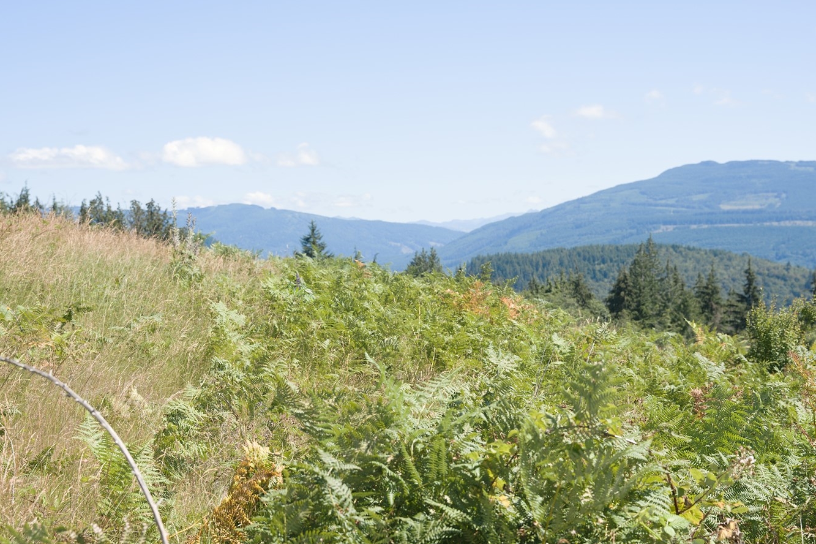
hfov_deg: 35.4
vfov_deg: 24.0
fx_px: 1278
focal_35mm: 56
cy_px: 301
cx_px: 409
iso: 100
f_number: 5.6
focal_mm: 44.3
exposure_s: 1/400
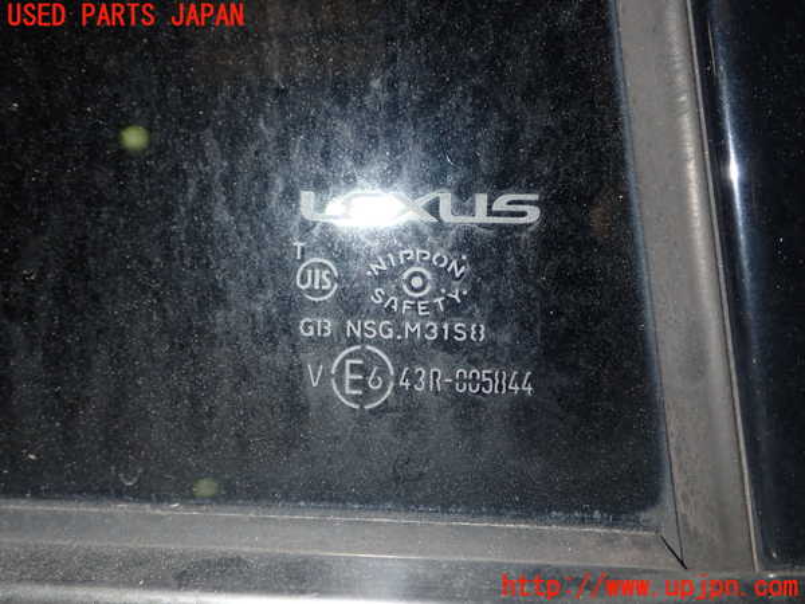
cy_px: 302
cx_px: 402
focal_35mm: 38
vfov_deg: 37.7
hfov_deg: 49.0
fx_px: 884
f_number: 8
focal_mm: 6.83
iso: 200
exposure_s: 1/40
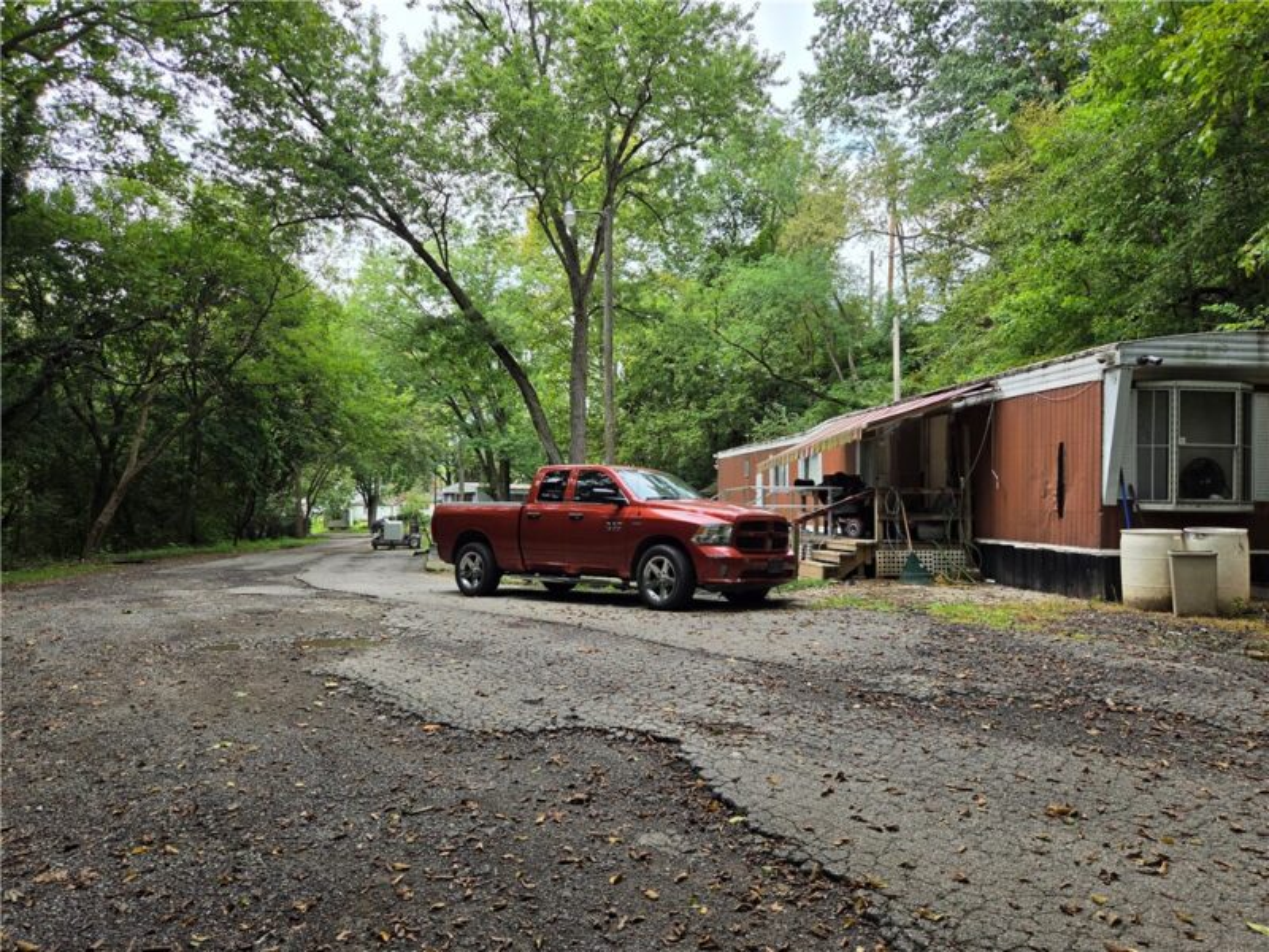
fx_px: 843
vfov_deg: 58.9
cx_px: 634
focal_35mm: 23
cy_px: 476
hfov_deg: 73.9
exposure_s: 1/1632
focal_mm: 5.4
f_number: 1.8
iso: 80
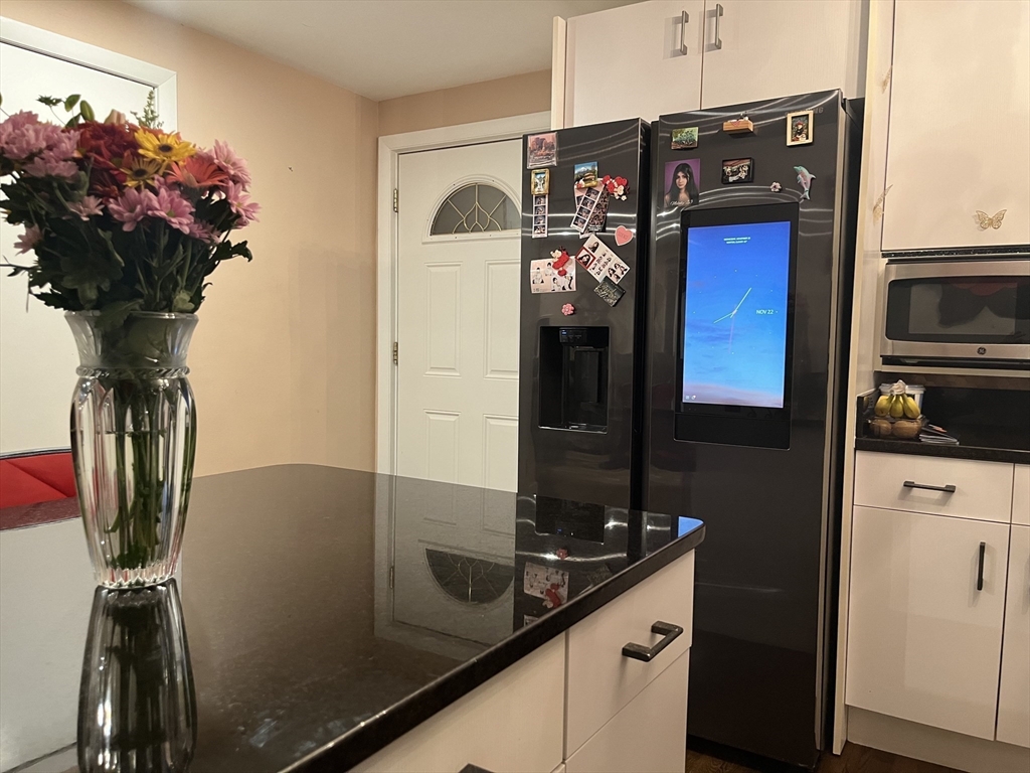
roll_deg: -0.8
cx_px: 515
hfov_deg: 67.3
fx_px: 774
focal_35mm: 26
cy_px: 386
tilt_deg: -3.9
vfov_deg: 53.1
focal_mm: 5.1
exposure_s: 1/60
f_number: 1.6
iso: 320
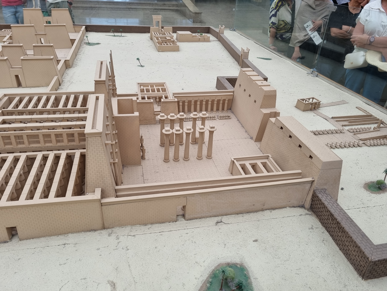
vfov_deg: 53.1
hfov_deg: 67.3
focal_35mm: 26
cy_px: 146
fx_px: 291
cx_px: 194
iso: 50
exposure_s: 1/100
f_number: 1.8
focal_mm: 5.4
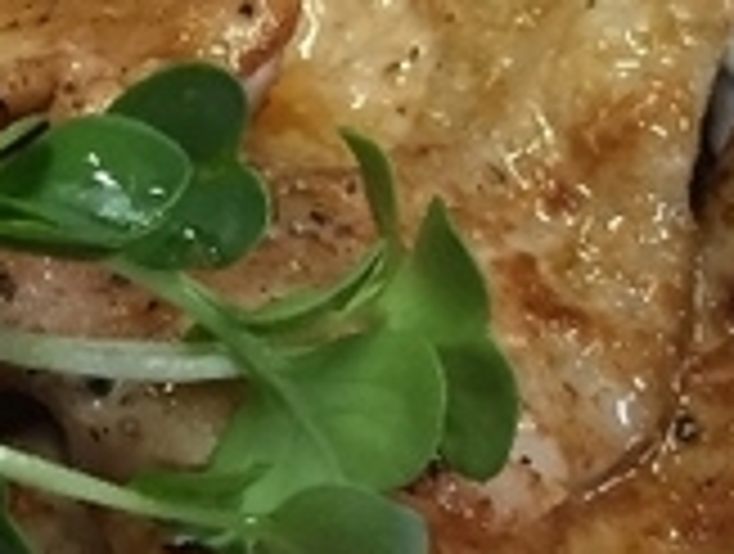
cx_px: -306
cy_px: 847
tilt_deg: -56.3
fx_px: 3018
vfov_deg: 10.1
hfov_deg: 13.2
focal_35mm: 142
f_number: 2.2
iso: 200
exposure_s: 1/33
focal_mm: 4.15
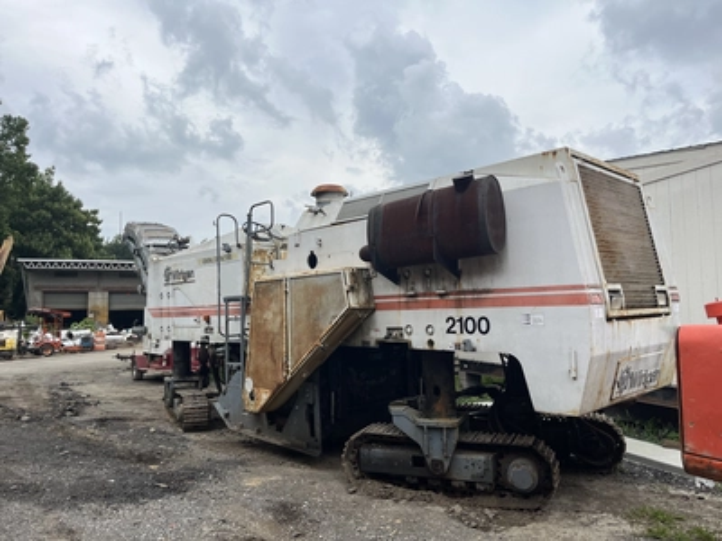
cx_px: 361
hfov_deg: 67.3
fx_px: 542
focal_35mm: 26
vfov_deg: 53.1
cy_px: 270
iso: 50
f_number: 1.6
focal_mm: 5.1
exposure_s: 1/4149
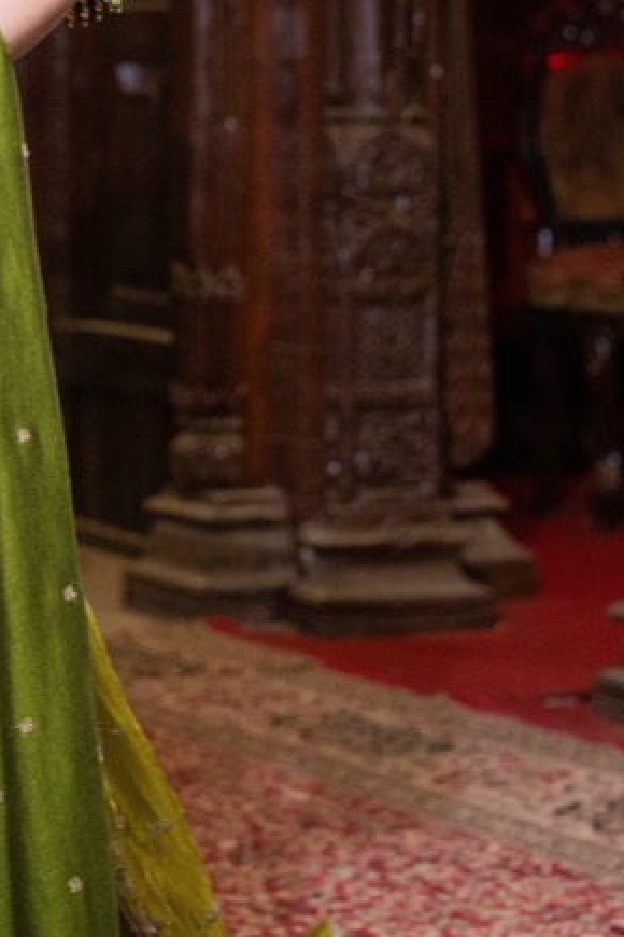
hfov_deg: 8.5
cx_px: -48
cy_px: 19
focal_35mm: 161
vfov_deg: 12.6
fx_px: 4186
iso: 640
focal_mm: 50
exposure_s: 1/400
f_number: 2.8
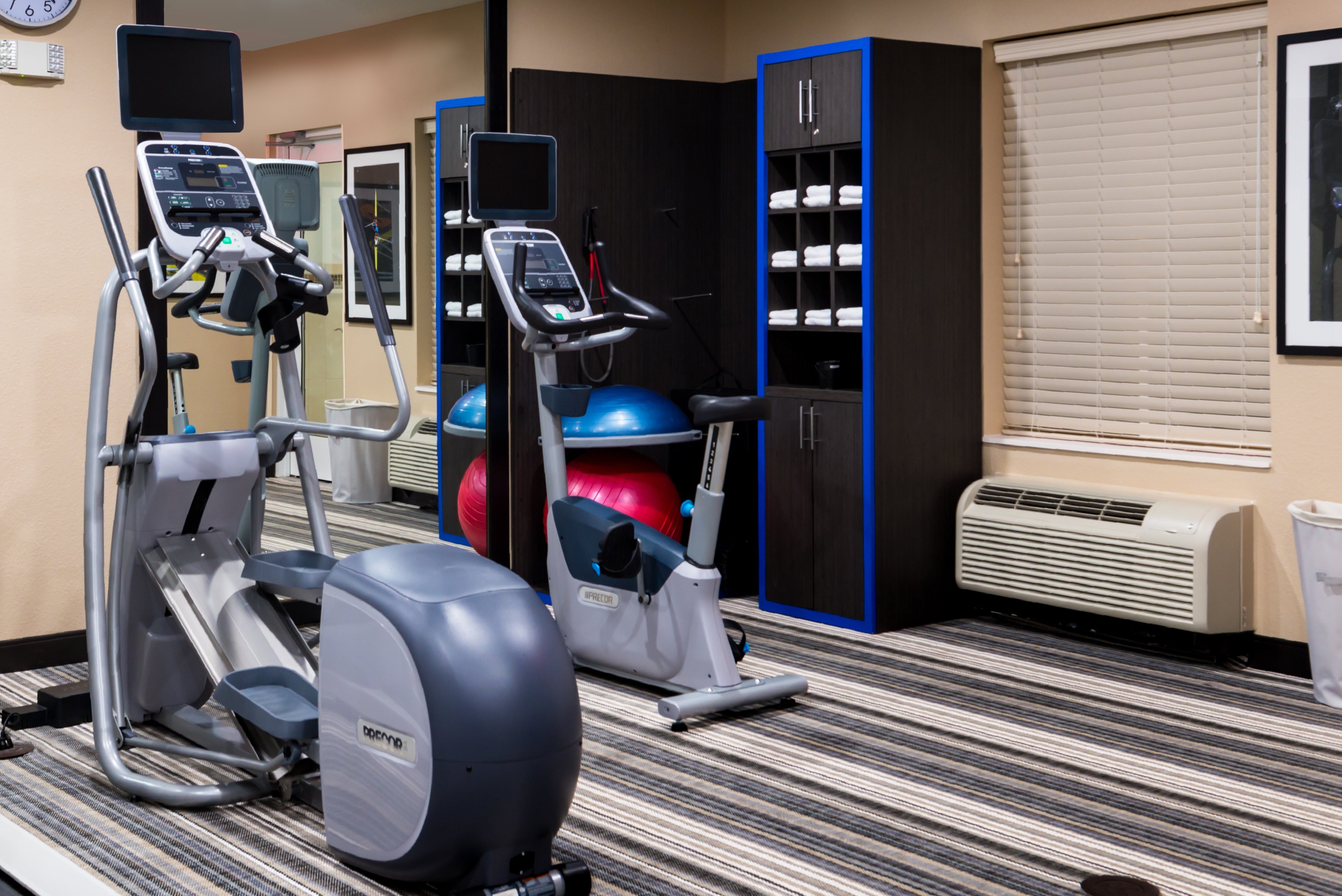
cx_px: 552
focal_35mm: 46
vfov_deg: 29.3
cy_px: 422
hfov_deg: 42.6
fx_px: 1715
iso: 100
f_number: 6.3
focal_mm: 24
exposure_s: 1/3
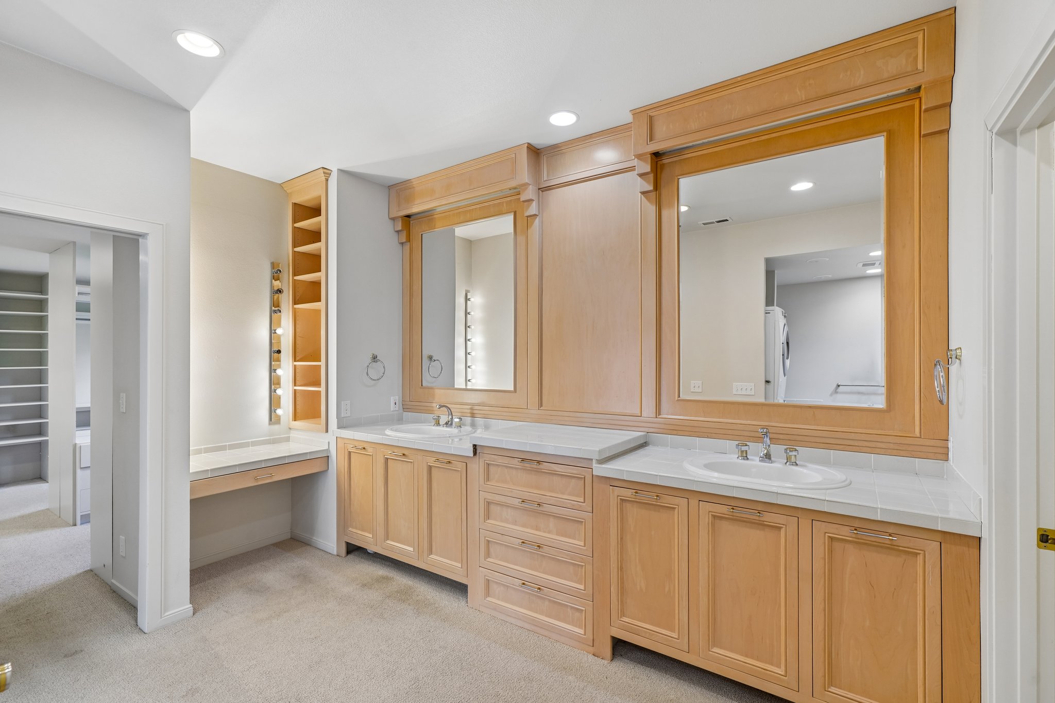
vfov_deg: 73.7
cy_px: 352
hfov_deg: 96.7
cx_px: 528
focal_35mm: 16
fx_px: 469
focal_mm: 16
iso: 400
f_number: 8
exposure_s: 1/25
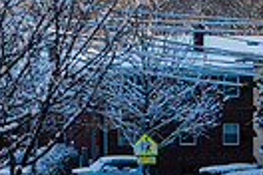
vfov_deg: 6.4
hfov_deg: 9.0
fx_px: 1556
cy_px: 95
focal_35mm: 213
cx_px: -287
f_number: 5.6
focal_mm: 48
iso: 250
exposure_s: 1/500
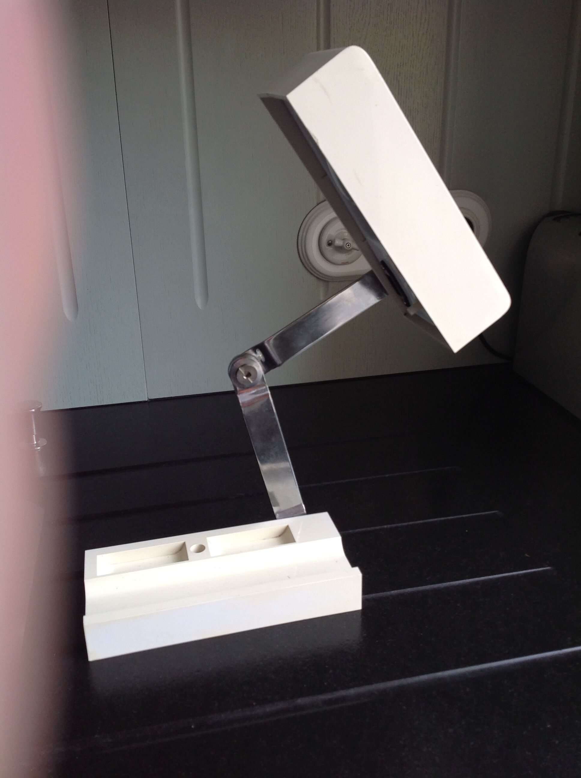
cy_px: 389
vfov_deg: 52.7
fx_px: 785
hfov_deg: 40.6
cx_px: 290
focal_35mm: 35
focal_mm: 4.28
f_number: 2.4
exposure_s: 1/120
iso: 64
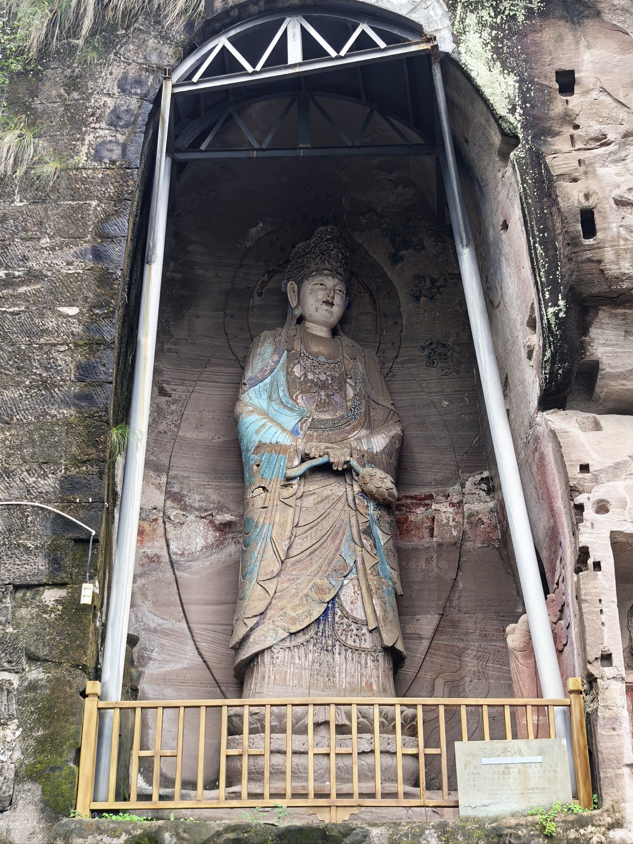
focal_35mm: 47
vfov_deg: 40.4
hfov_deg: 30.9
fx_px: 1146
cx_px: 316
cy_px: 422
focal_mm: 6.98
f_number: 1.4
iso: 125
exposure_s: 1/100
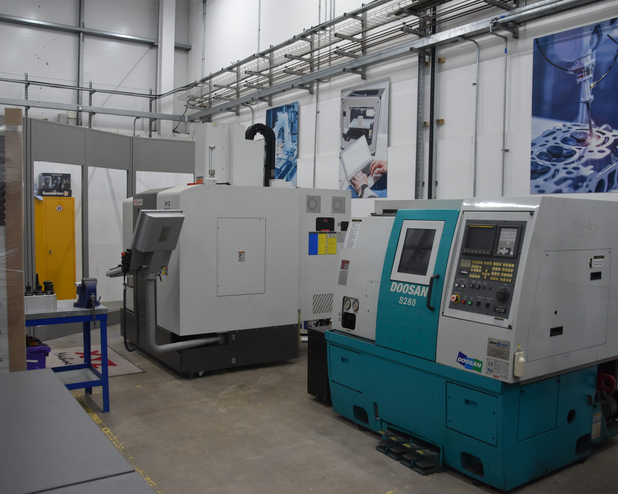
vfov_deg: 47.1
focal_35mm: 31
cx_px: 335
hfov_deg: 57.1
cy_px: 248
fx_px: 567
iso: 800
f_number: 4.5
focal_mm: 18
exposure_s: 1/80
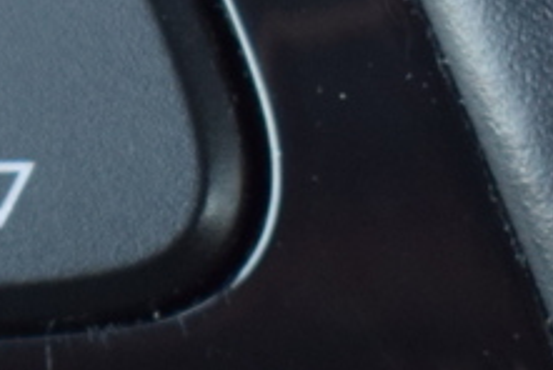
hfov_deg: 5.6
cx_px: -218
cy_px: -8
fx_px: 5625
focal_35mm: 366
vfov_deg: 3.8
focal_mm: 45
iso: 900
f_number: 5
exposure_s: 1/60
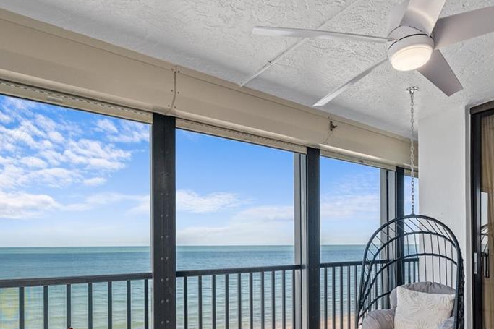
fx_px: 329
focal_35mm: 24
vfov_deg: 51.3
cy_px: 239
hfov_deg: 73.2
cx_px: 287
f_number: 9
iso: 640
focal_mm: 16
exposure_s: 1/40
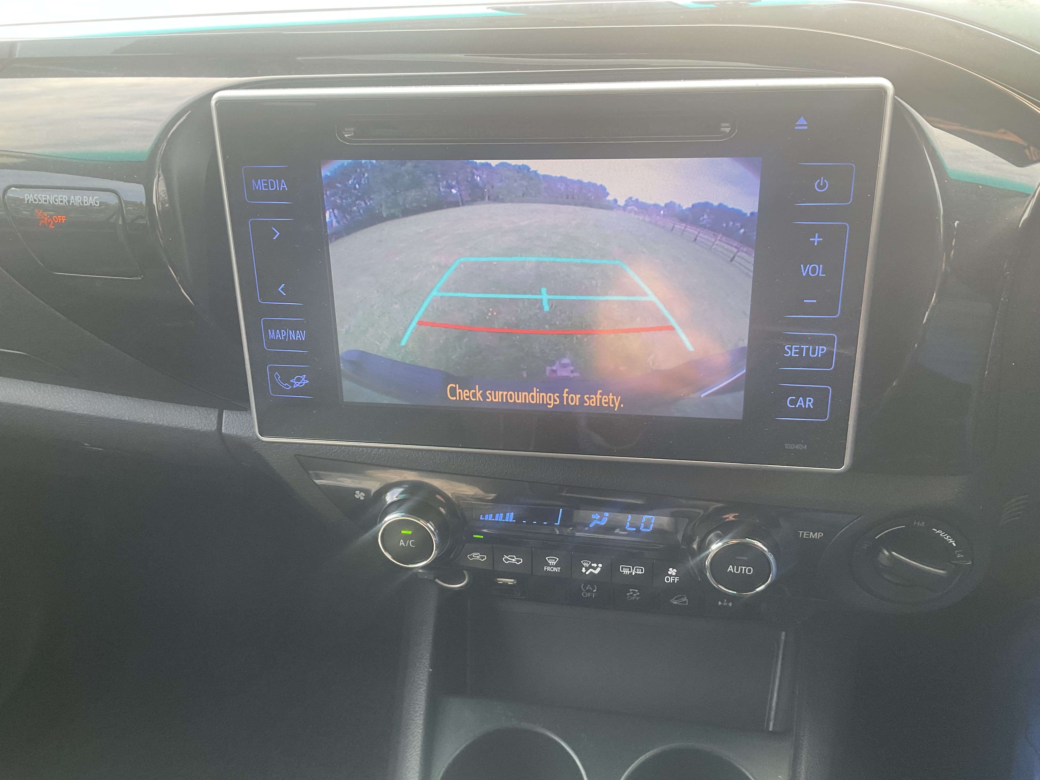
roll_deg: +3.4
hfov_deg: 61.7
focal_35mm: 29
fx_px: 871
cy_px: 390
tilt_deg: -39.9
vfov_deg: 48.2
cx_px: 520
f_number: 1.8
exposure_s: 1/120
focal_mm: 3
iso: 64
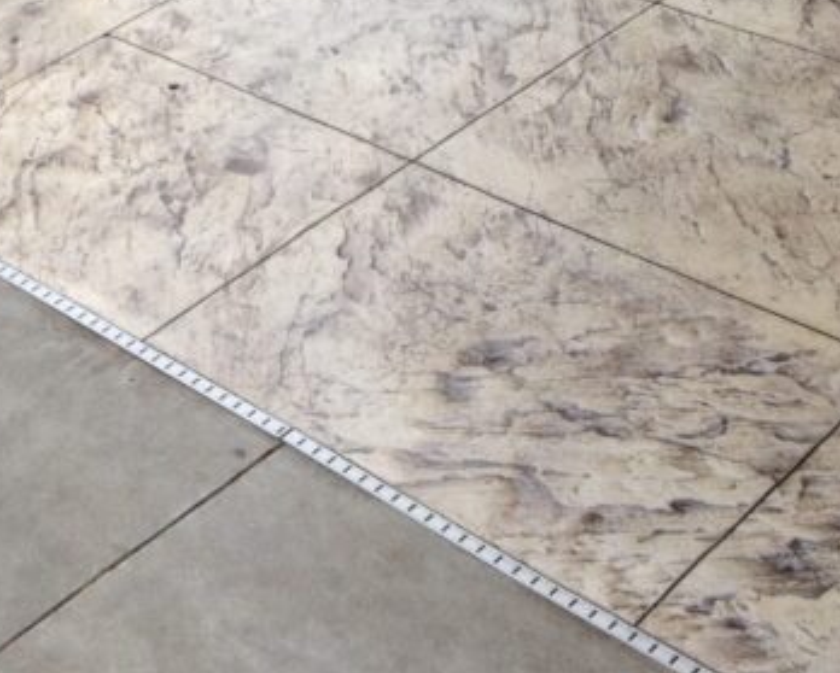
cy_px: -129
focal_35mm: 85
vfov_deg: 17.3
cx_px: 169
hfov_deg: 22.2
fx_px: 2115
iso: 50
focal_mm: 4.28
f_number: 2.4
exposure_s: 1/326
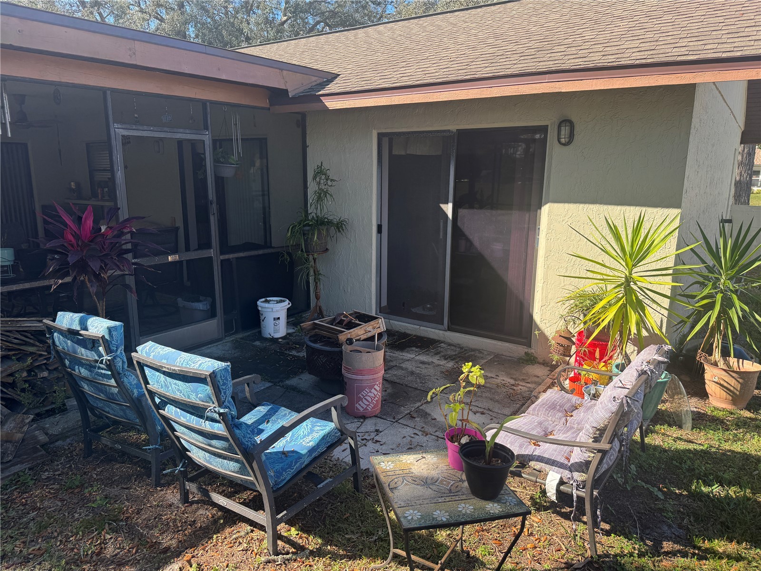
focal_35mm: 24
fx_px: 528
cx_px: 380
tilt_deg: -13.1
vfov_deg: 56.8
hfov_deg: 71.6
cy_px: 286
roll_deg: -0.4
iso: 80
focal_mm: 6.76
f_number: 1.78
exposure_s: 1/1076
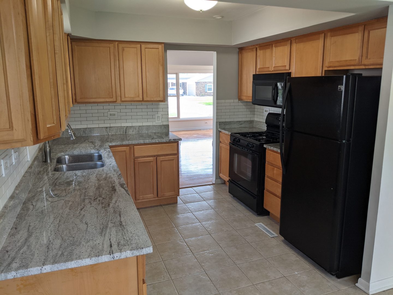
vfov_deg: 51.4
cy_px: 148
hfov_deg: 65.3
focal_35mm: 27
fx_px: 307
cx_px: 196
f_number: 1.8
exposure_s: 1/125
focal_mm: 4.44
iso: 50
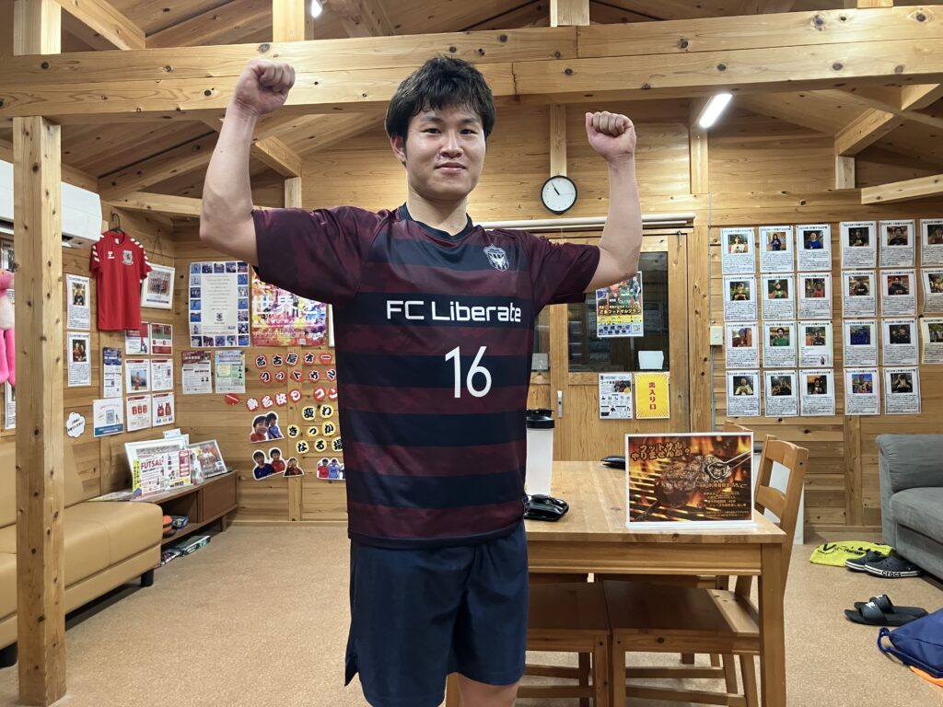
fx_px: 763
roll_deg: -1.3
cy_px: 354
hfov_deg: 63.4
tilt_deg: +0.8
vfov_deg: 49.7
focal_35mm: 28
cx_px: 472
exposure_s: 1/60
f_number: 1.8
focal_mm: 3.99
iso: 125
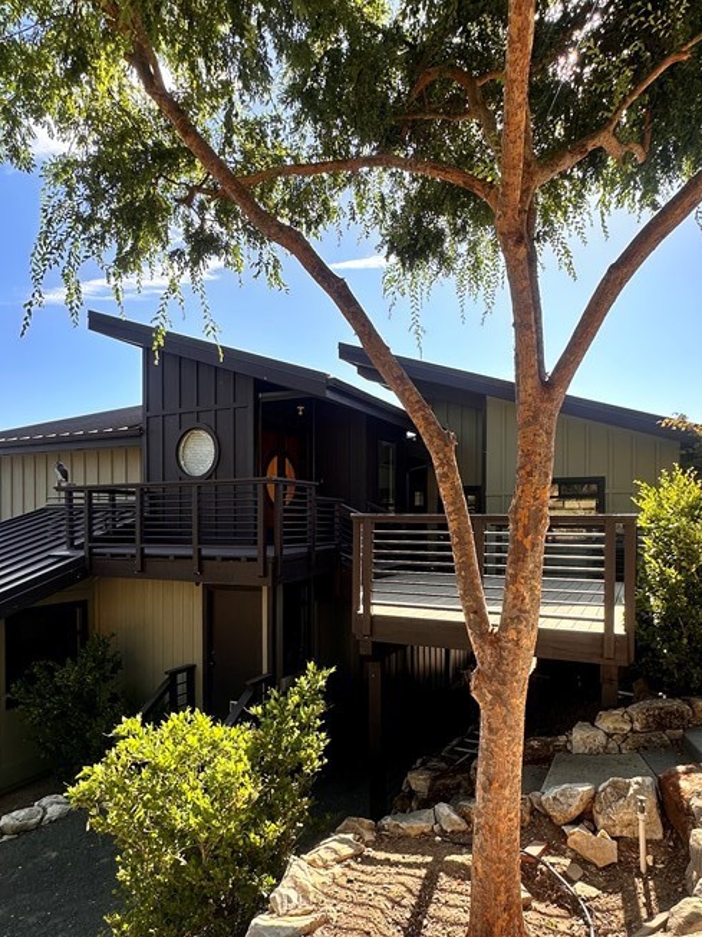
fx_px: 595
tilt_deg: -0.7
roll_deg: -1.0
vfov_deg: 76.0
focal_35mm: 22
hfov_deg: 61.0
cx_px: 378
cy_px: 529
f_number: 2.2
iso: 40
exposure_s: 1/523
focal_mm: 2.22
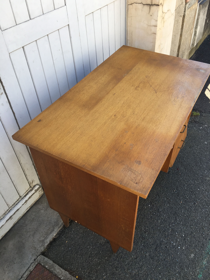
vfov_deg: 61.7
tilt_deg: -41.7
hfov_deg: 48.2
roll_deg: +4.3
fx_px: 235
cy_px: 140
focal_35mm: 29
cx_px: 105
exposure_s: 1/231
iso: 25
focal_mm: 4.15
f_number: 2.2
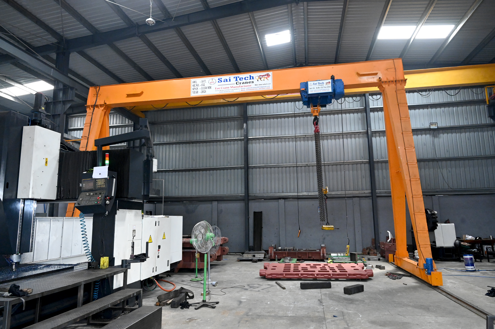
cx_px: 248
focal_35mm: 24
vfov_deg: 53.1
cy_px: 164
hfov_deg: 73.8
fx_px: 330
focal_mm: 24
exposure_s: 1/320
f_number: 7.1
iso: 6400
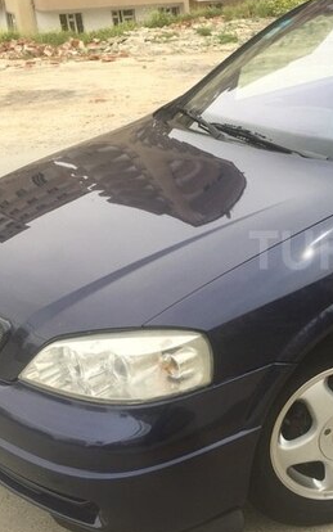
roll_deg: -0.2
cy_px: 250
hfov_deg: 24.3
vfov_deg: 41.0
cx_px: 381
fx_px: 711
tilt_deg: -27.2
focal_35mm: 49
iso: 32
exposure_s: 1/549
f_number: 2.2
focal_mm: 4.15
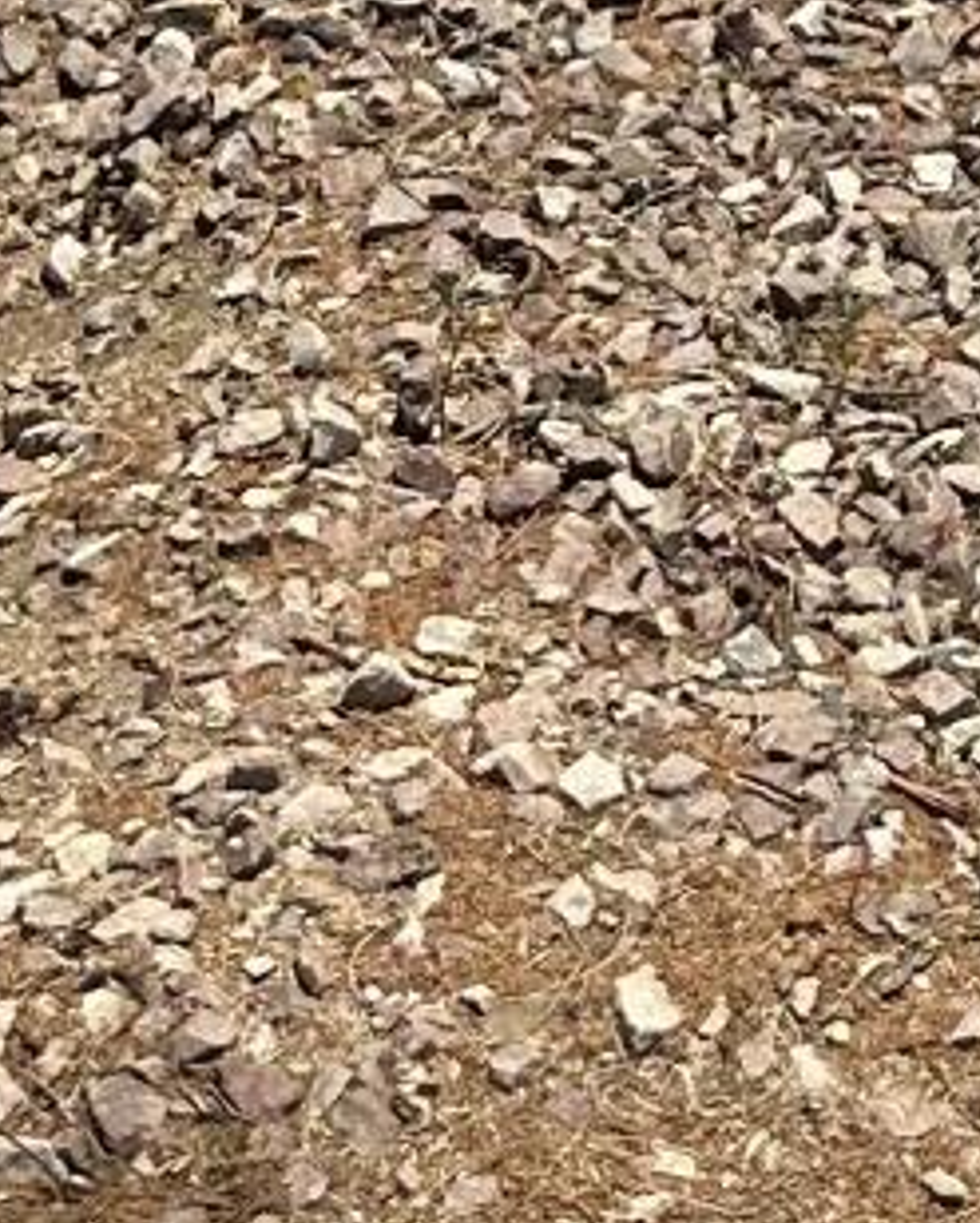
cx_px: 1468
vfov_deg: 10.0
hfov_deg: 9.9
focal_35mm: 152
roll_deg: -0.7
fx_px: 5503
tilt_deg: -5.0
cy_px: -2267
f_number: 1.78
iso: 80
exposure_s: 1/5263
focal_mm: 6.86
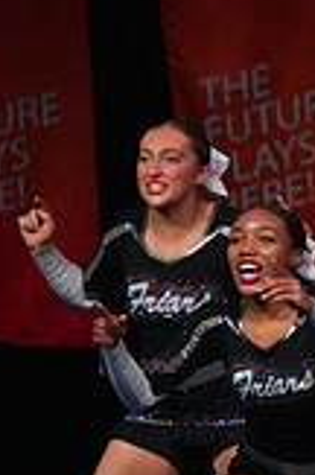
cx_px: 820
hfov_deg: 1.9
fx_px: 9397
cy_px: 377
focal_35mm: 713
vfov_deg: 2.9
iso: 16000
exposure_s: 1/1250
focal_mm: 200
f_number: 5.6
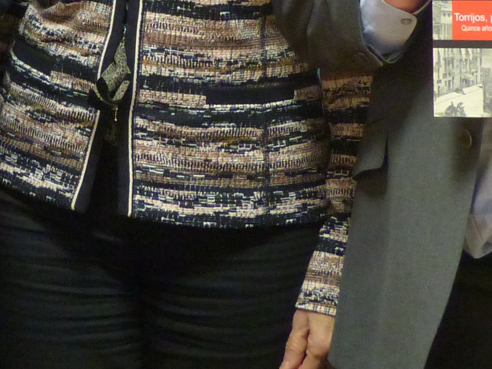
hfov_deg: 9.8
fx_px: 2856
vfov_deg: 7.3
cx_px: 67
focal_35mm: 201
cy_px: -84
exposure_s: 1/40
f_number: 2.8
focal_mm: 9.4
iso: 400
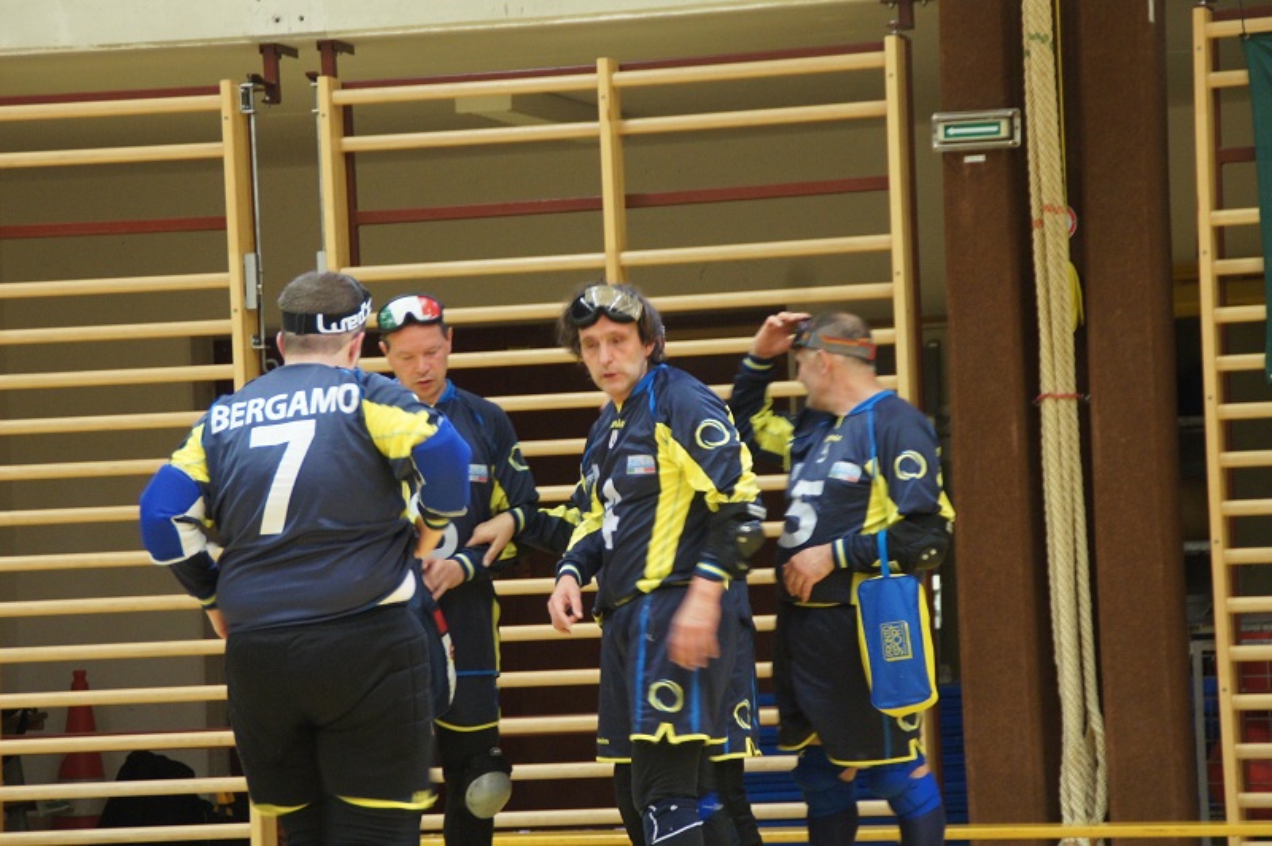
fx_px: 5560
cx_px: 636
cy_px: 423
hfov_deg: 13.1
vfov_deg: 8.7
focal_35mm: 158
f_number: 5.6
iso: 1600
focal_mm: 105
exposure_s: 1/15
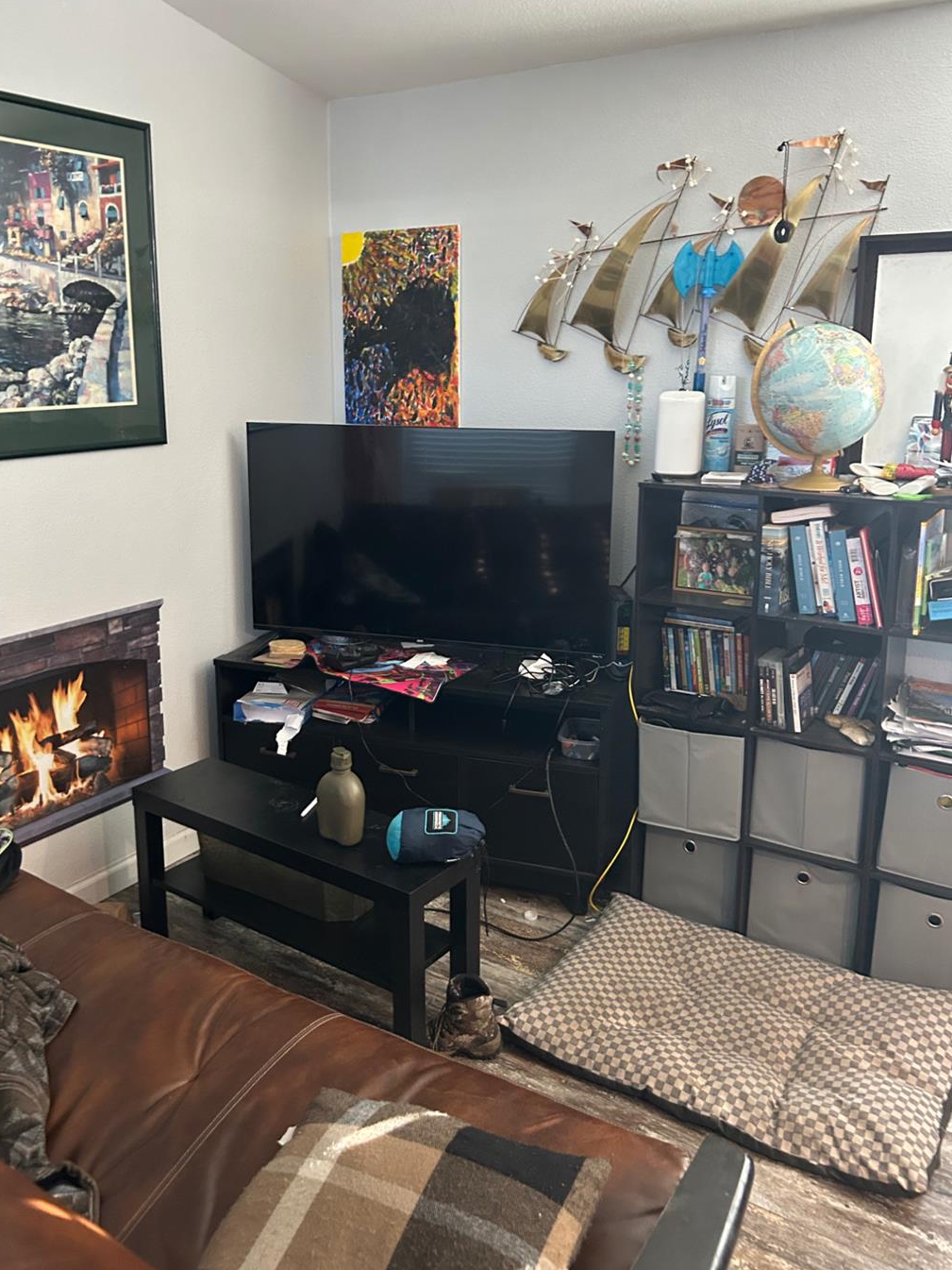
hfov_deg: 48.2
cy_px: 596
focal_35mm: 29
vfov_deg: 61.6
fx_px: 1063
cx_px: 429
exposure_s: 1/60
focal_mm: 5.7
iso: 500
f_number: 1.5
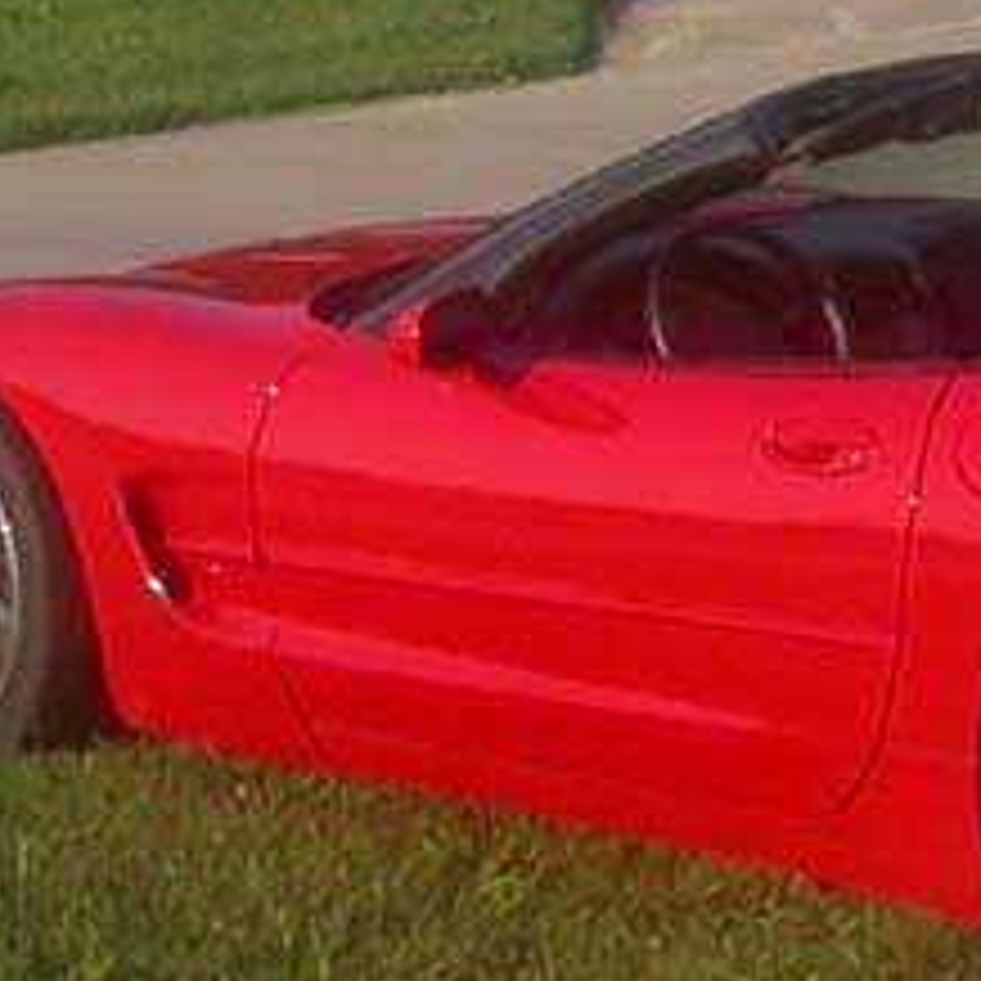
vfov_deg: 10.9
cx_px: 1935
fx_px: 5066
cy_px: -50
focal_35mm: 158
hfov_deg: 10.2
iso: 100
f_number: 6.7
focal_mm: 7.85
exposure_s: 1/291
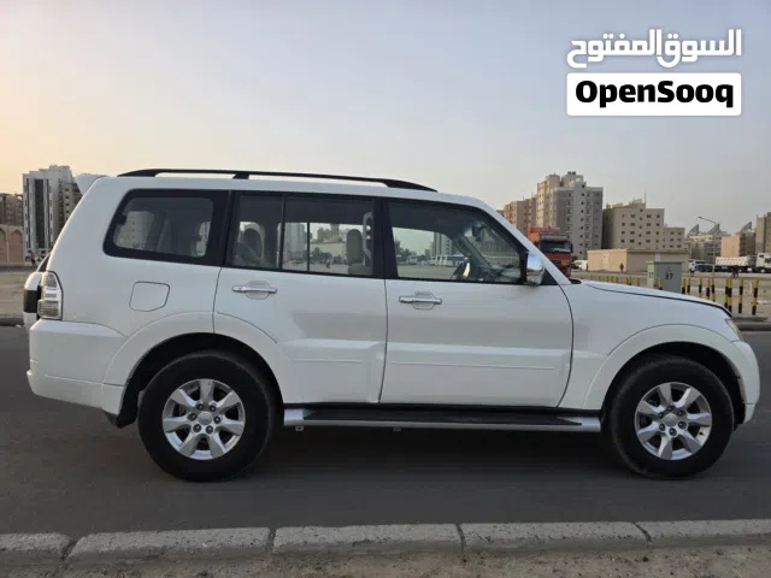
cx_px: 386
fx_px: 512
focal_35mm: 23
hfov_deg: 73.9
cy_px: 289
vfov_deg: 58.9
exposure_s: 1/180
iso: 25
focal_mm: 6.3
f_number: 1.7
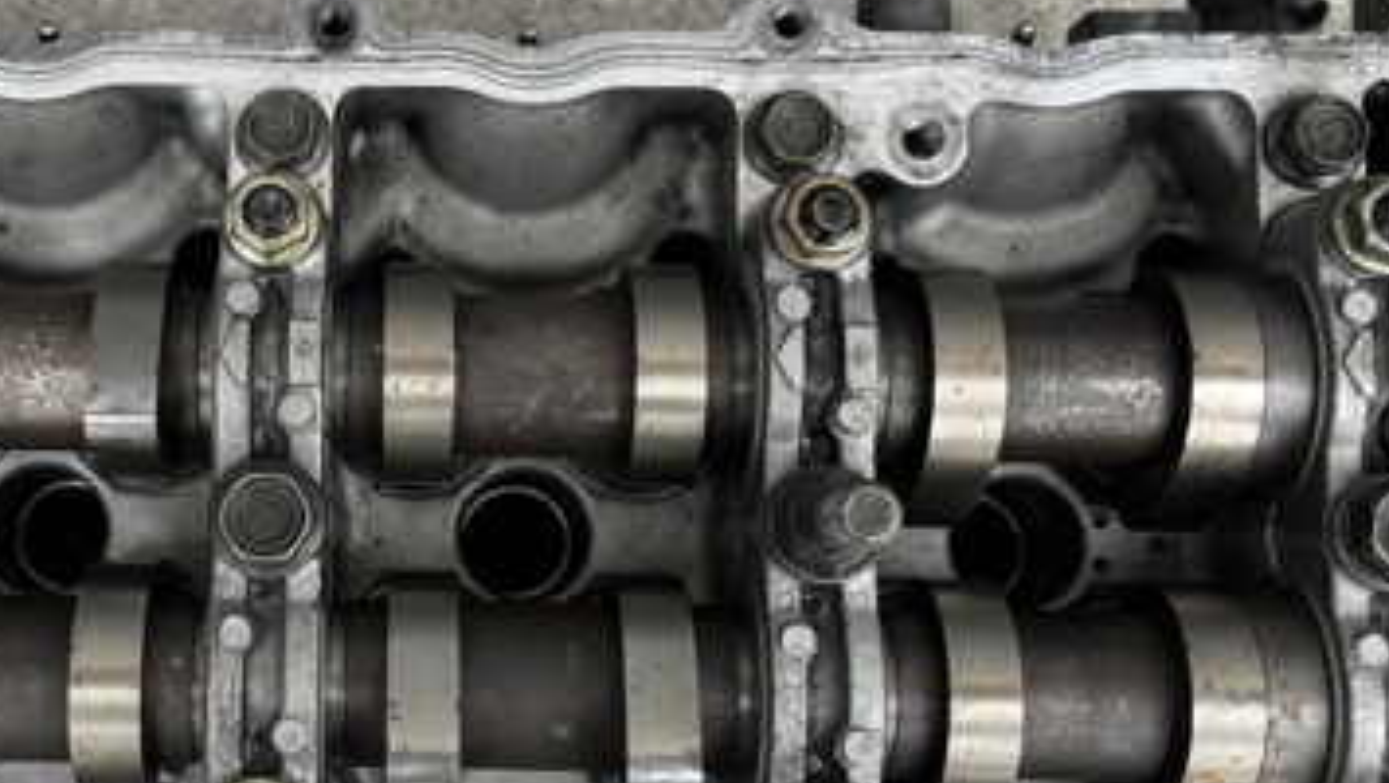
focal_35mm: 51
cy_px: 405
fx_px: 1879
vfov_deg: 23.5
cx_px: 348
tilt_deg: -80.2
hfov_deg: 39.5
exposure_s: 1/124
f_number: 1.6
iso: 32
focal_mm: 5.1
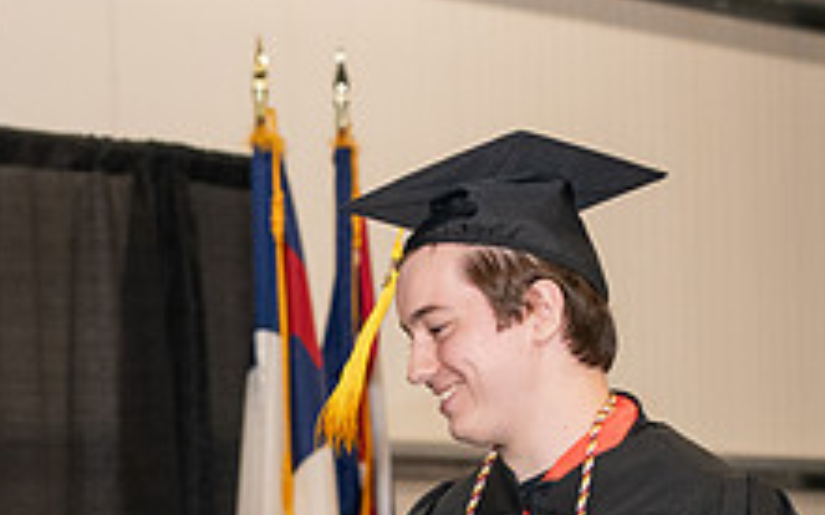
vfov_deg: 7.0
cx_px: 138
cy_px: 577
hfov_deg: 11.2
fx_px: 4203
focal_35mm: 187
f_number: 5
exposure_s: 1/200
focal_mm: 70
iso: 2000
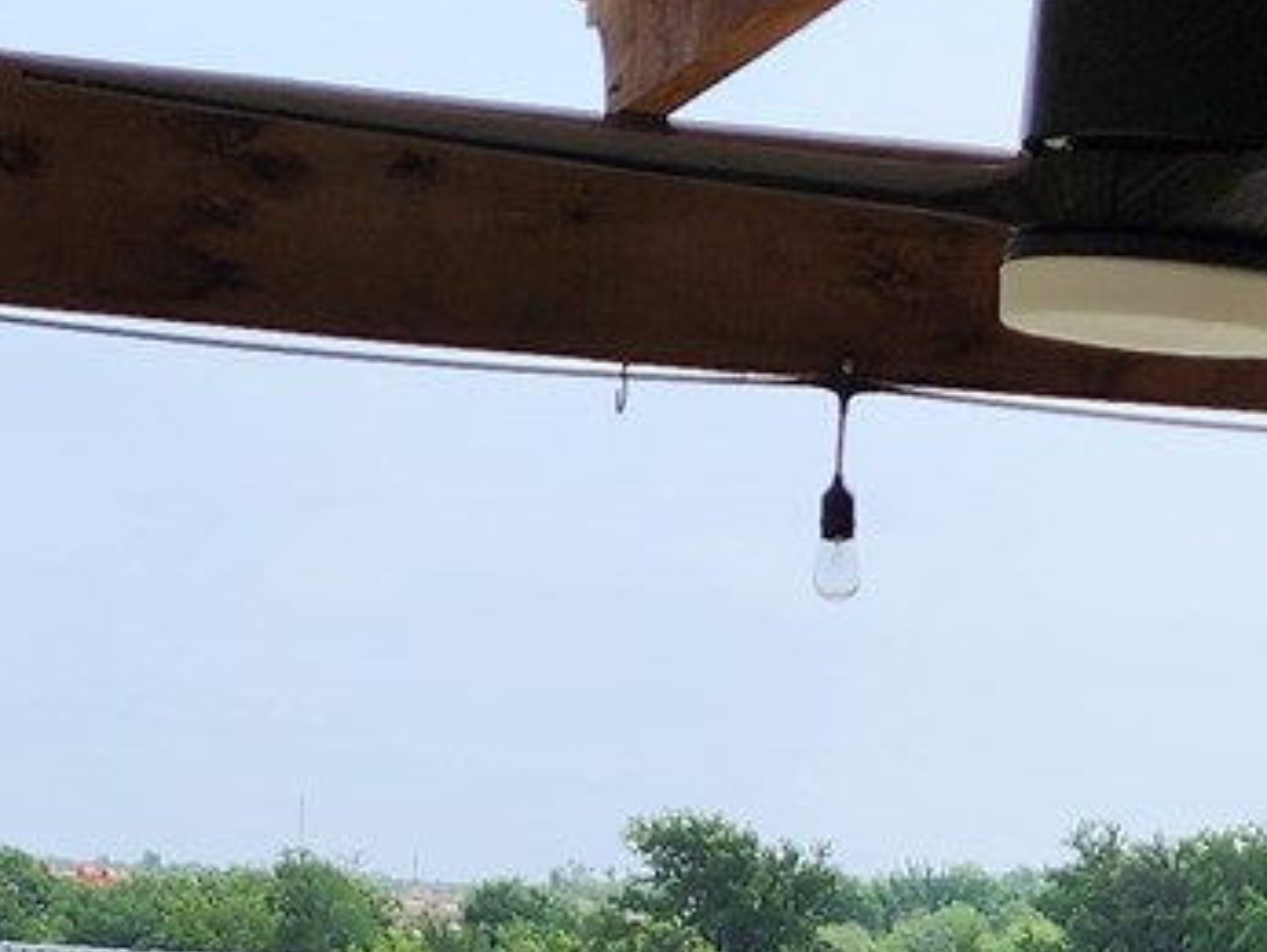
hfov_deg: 14.5
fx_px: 4981
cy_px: 2329
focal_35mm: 136
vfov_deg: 9.6
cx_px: 703
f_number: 1.8
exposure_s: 1/487
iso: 12
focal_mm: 6.4
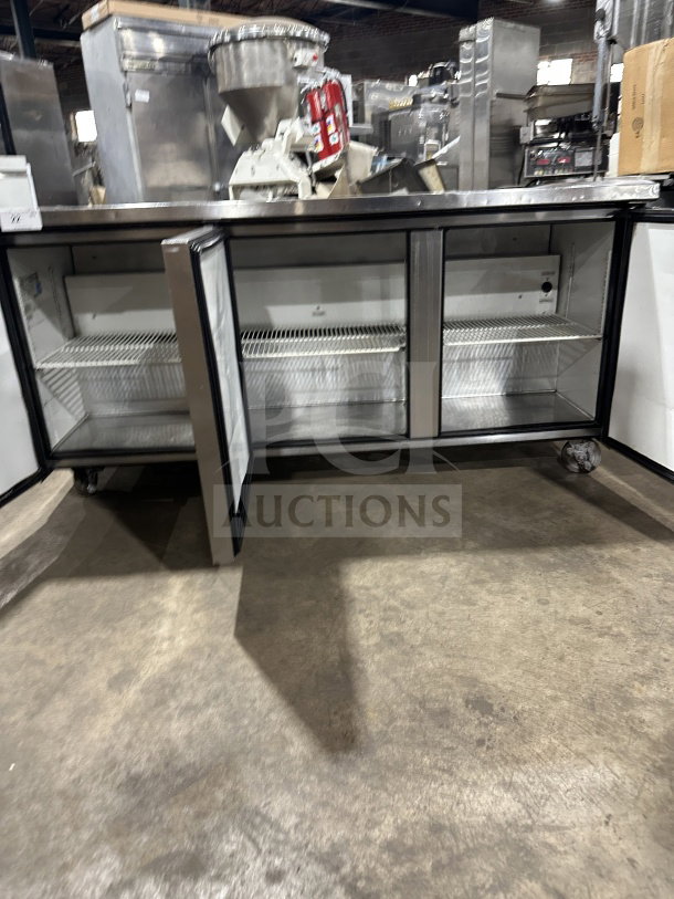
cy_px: 450
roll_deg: +3.2
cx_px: 337
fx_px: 623
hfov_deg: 56.8
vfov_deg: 71.6
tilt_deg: -28.8
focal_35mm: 24
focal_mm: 6.86
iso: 400
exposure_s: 1/60
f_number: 1.78
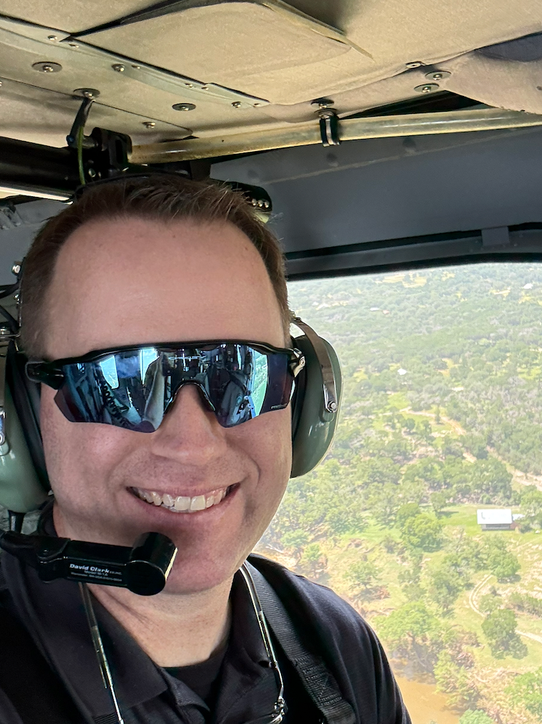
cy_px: 439
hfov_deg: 37.7
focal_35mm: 38
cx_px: 280
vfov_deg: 48.6
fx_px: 793
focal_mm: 2.69
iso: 80
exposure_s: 1/86
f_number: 1.9
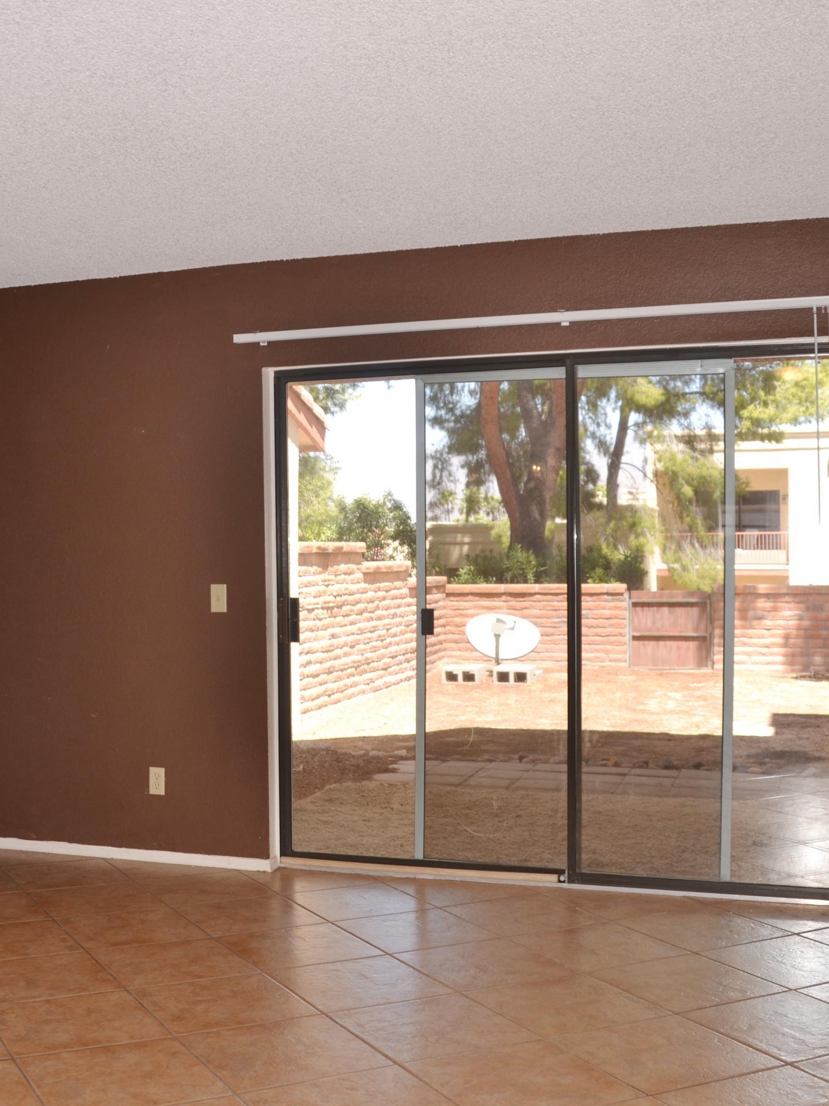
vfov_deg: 42.9
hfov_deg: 32.6
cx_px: 273
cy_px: 545
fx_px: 1405
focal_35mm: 44
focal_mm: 20
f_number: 3.5
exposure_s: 1/200
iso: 100
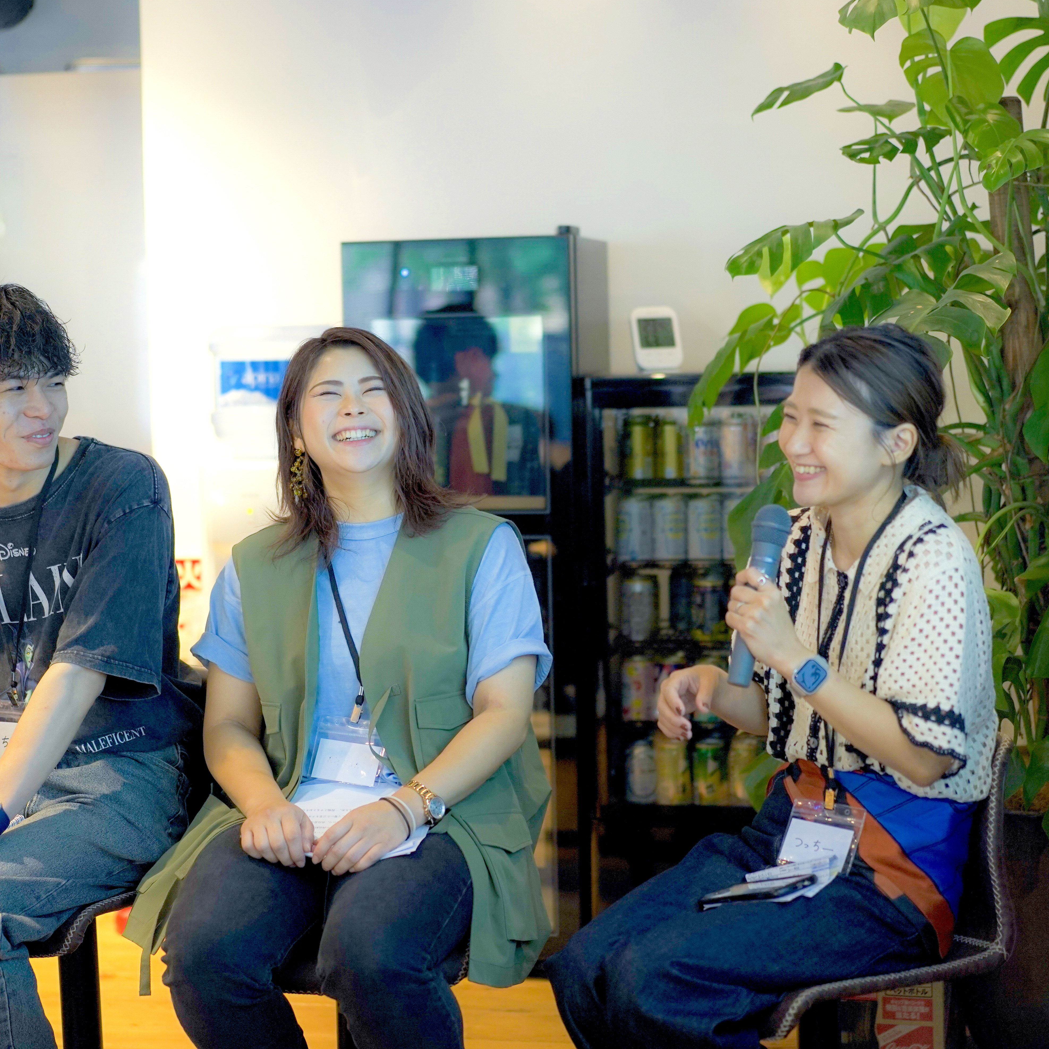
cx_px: 482
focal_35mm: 71
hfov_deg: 24.3
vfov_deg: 24.3
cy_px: 528
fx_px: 2434
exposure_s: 1/200
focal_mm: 55
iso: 1000
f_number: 1.8
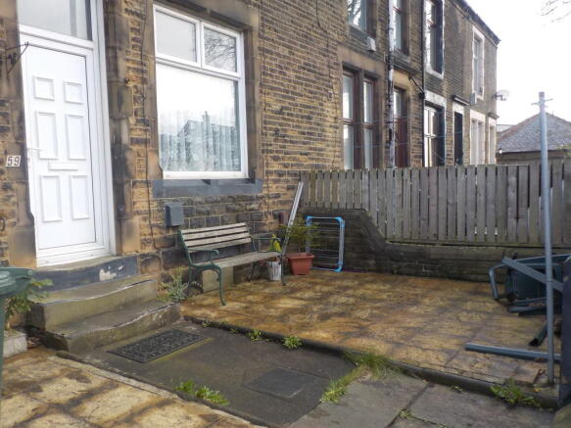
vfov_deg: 46.8
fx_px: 495
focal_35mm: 30
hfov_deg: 60.0
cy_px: 214
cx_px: 286
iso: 125
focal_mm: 4.1
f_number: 3.3
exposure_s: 1/200
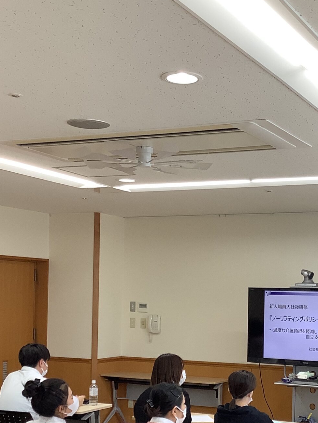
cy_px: 302
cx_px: 234
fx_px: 747
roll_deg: -1.5
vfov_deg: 31.3
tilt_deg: -1.1
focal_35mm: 61
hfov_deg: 23.8
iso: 50
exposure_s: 1/60
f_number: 2.4
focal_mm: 3.3
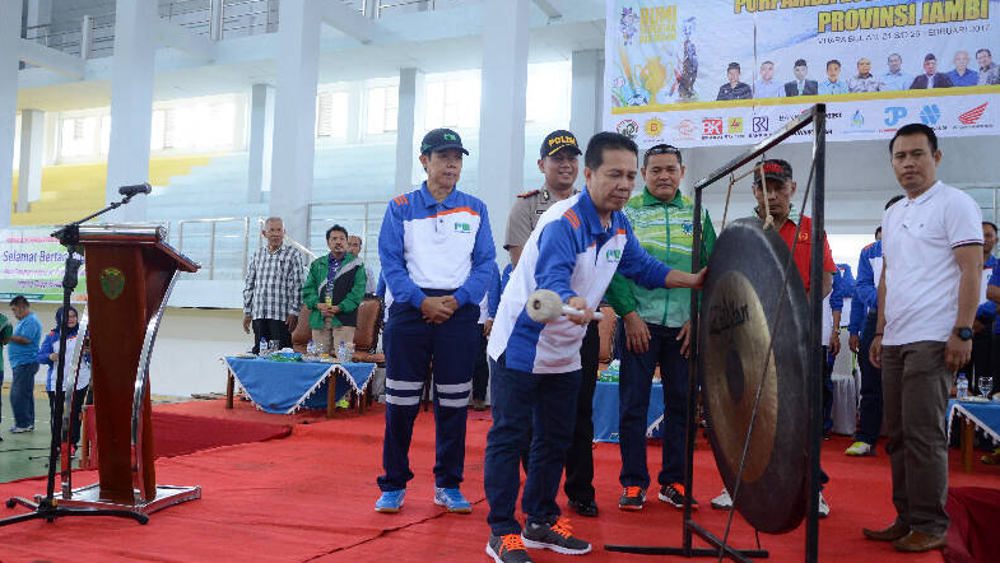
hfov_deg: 58.7
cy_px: 301
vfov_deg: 35.1
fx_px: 889
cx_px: 497
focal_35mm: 34
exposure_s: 1/60
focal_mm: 21
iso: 1100
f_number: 4.8
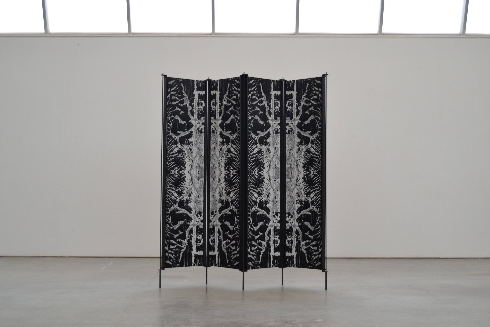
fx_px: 714
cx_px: 245
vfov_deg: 25.7
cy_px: 164
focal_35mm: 52
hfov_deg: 37.9
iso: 400
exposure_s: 1/100
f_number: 5
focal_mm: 35
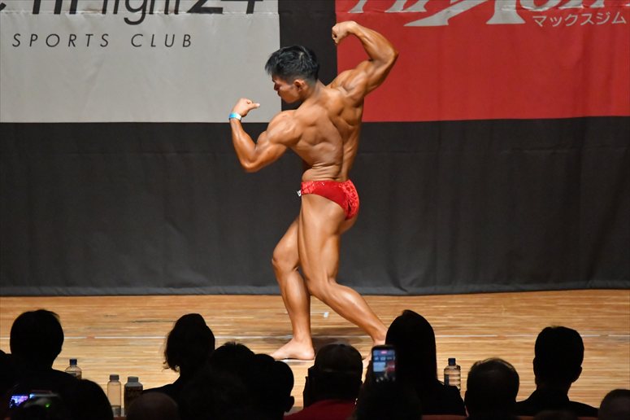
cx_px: 315
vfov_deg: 5.1
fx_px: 4723
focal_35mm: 270
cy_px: 210
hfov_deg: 7.6
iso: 12800
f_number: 5.6
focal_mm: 180
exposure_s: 1/400
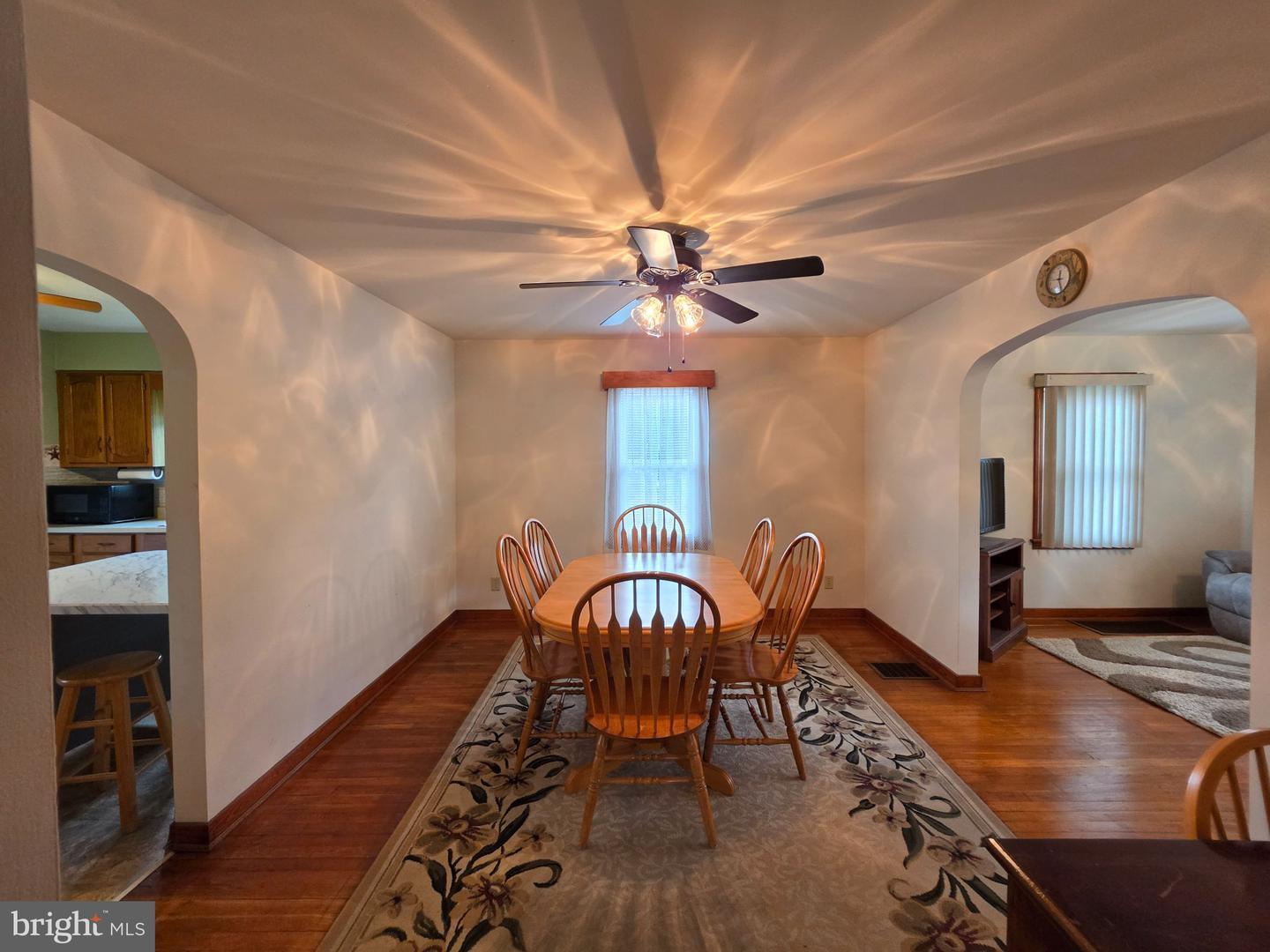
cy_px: 476
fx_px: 477
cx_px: 635
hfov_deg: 106.2
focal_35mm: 13
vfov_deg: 89.9
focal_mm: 2.2
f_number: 1.9
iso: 160
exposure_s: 1/60
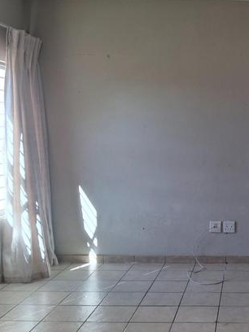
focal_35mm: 49
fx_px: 470
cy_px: 180
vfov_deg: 38.9
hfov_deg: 28.1
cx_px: 242
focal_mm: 4.69
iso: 32
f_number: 1.8
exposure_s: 1/163
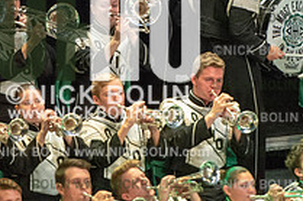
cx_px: 97
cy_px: 51
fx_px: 4667
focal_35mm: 555
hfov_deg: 3.7
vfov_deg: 2.5
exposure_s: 1/1600
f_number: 2.8
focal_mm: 200
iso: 8000
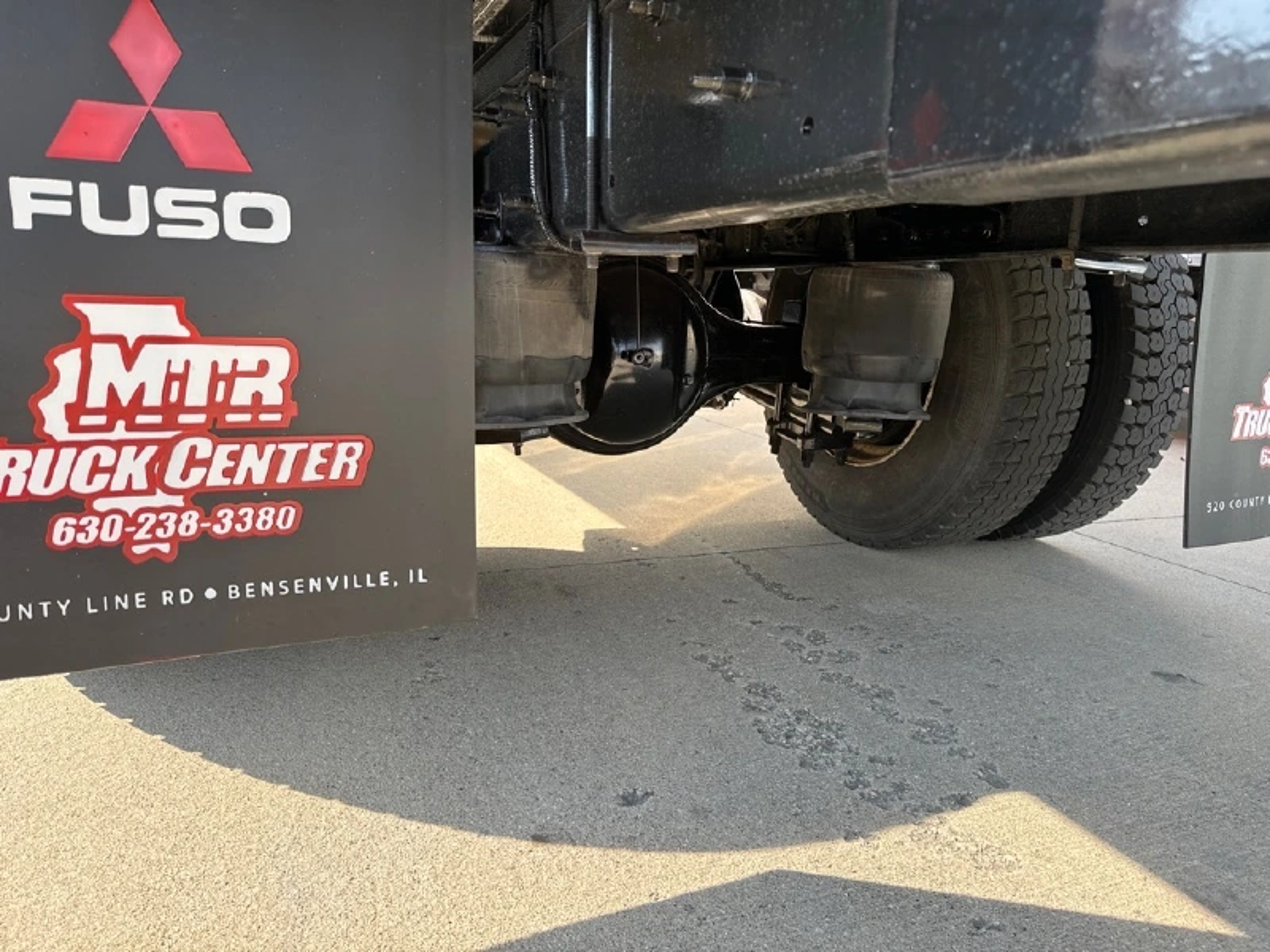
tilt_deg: -13.3
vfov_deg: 56.8
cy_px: 476
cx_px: 635
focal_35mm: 24
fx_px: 881
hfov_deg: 71.6
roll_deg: -1.7
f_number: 1.78
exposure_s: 1/621
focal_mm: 6.76
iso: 80
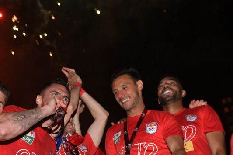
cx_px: 80
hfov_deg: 31.7
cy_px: 185
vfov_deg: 20.2
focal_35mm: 63
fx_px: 408
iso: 2500
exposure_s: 1/250
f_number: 4
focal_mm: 24
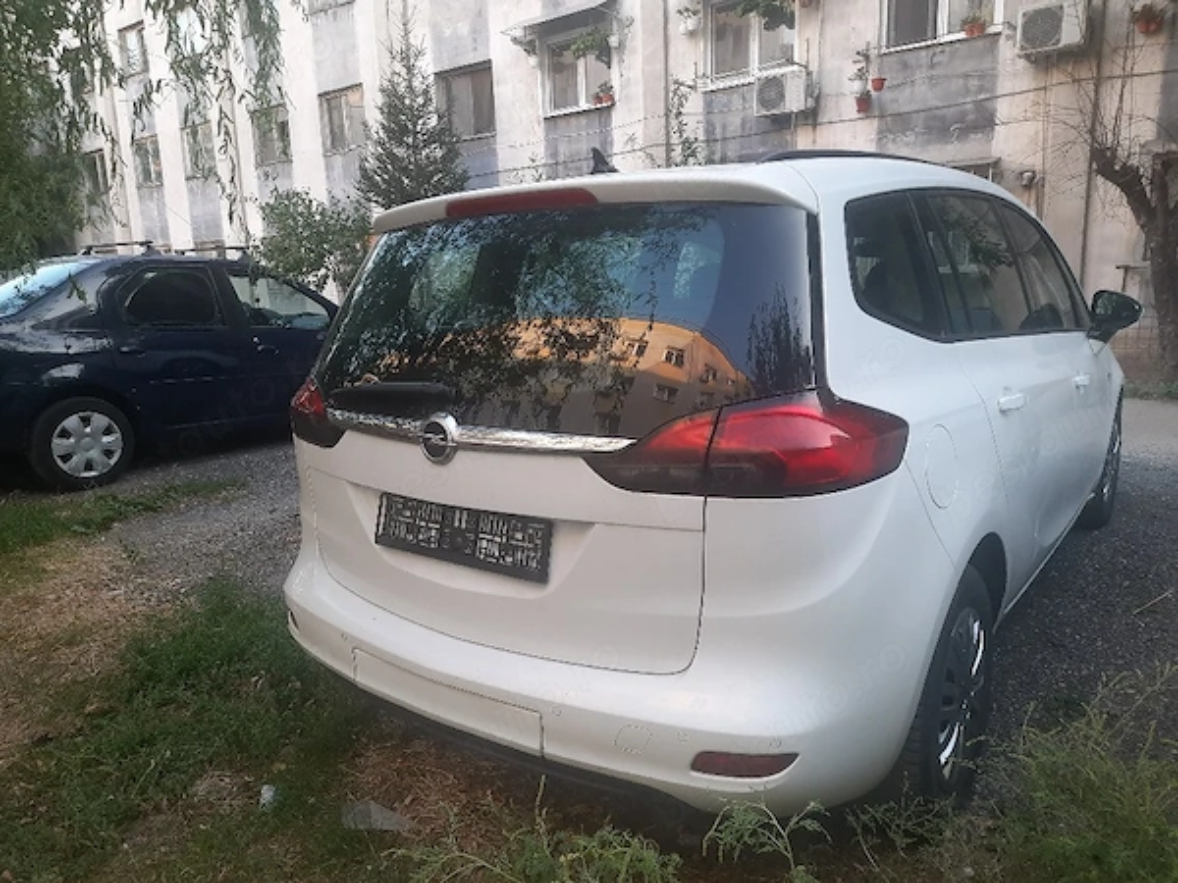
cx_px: 589
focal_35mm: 25
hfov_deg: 69.4
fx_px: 851
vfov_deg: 54.9
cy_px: 442
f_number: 2
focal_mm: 4.6
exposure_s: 1/50
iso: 50
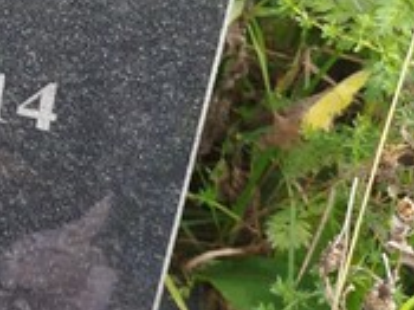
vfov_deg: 12.5
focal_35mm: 110
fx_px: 1315
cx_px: -308
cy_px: -211
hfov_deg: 15.6
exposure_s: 1/168
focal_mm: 5.31
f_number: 1.7
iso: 50
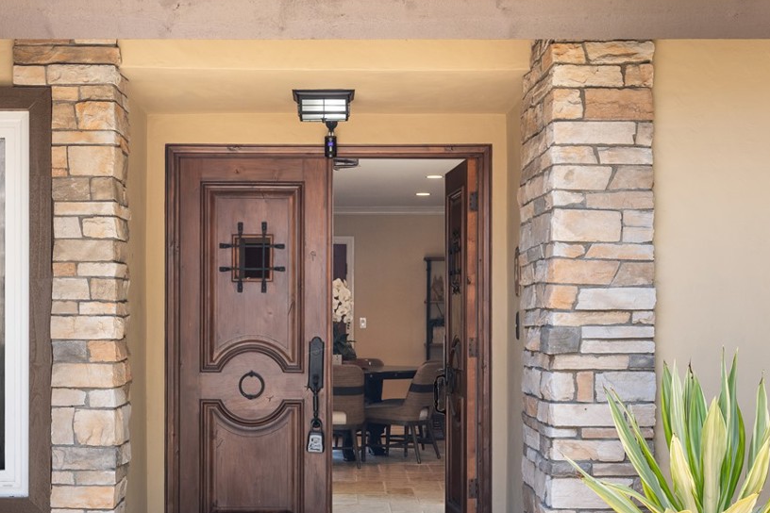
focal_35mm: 59
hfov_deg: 33.9
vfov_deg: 23.0
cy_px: 314
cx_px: 331
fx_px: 1262
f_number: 10
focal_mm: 47
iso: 100
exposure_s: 1/8
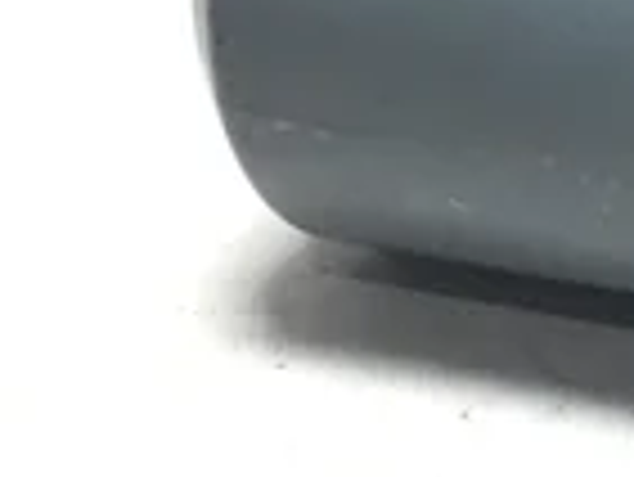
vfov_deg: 16.6
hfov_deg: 20.4
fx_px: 1613
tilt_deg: -25.3
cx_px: 809
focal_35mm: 88
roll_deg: +1.4
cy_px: 54
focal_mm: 3.3
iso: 25
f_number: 2.4
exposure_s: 1/60
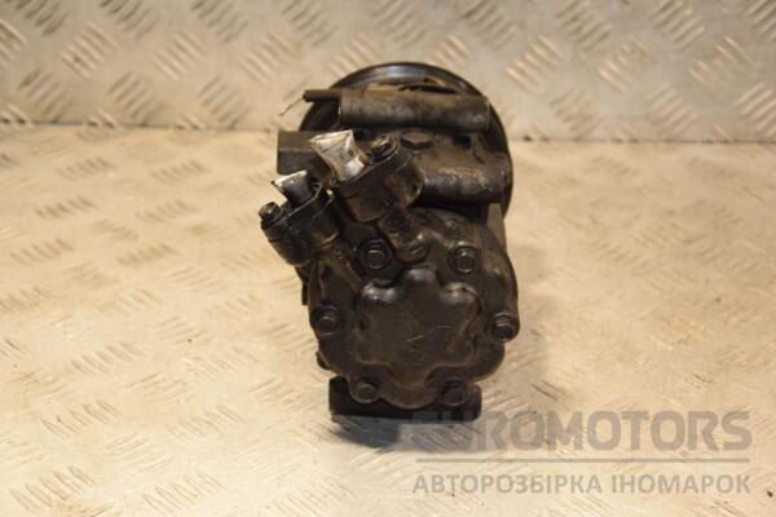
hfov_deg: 23.4
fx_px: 1875
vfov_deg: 15.7
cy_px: 258
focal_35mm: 87
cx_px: 388
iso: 800
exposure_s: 1/160
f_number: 5
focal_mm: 58
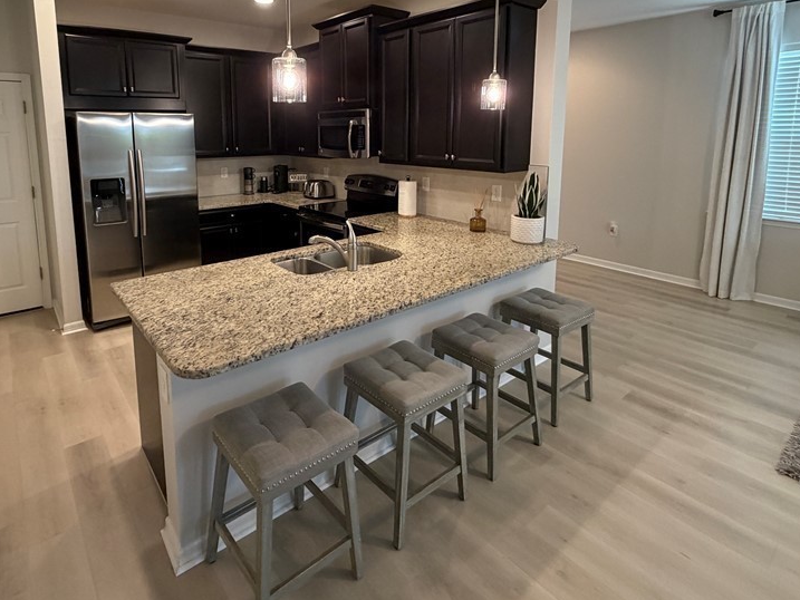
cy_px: 194
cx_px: 351
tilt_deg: -7.4
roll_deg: +0.1
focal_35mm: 20
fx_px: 462
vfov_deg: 64.1
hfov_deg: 81.4
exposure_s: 1/60
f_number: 2.2
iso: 400
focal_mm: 2.22
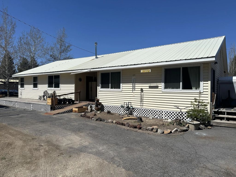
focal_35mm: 24
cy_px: 88
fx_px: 164
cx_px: 118
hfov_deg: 71.6
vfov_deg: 56.8
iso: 80
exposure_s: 1/9709
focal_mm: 6.86
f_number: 1.78
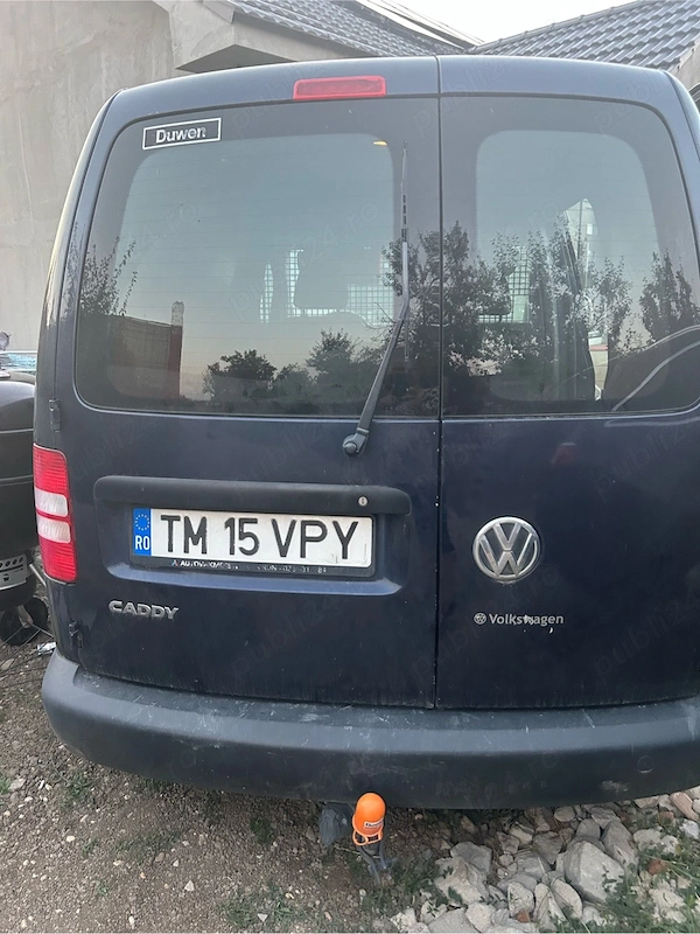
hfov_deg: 53.1
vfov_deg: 67.3
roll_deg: +1.4
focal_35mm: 26
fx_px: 701
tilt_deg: -14.5
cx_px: 350
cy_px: 467
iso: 320
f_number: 1.5
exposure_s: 1/60
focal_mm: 5.7
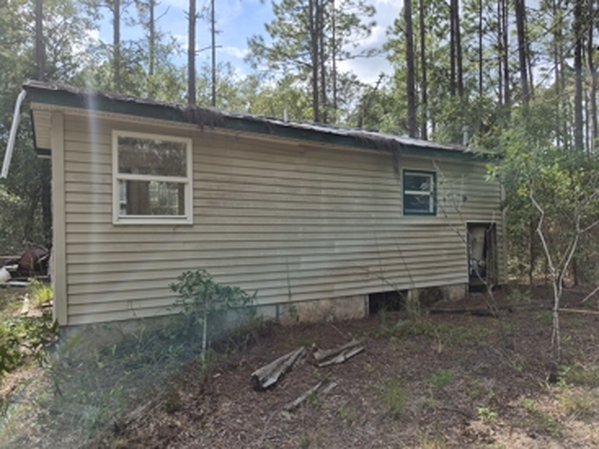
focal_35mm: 23
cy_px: 224
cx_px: 300
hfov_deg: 73.9
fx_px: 398
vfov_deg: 58.9
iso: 80
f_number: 1.8
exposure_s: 1/4048
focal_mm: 5.4
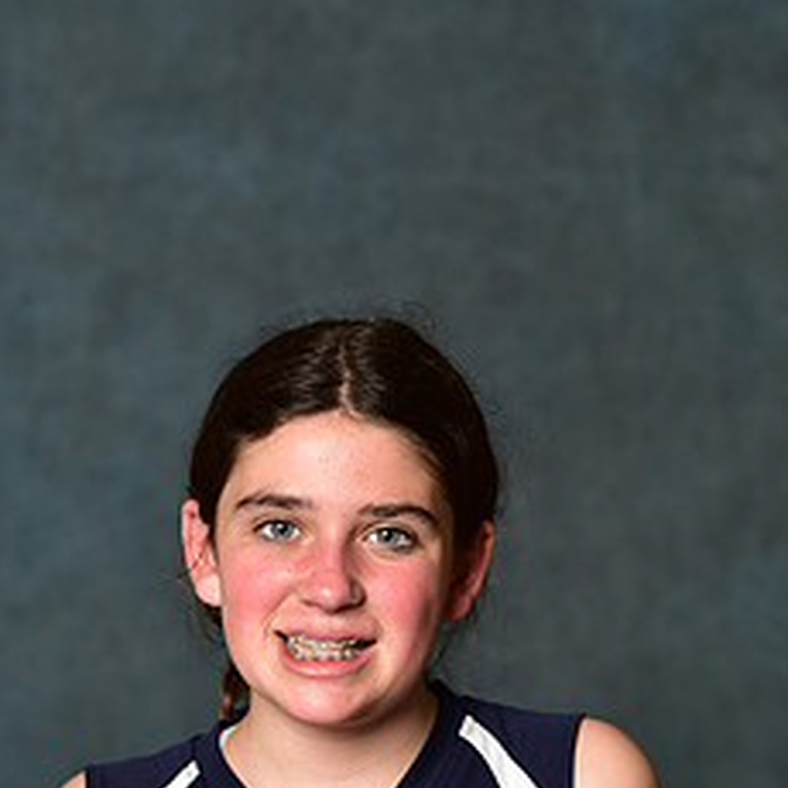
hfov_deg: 6.1
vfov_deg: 6.0
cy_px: 846
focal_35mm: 289
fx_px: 7443
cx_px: 375
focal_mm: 135
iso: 200
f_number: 4.5
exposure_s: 1/200
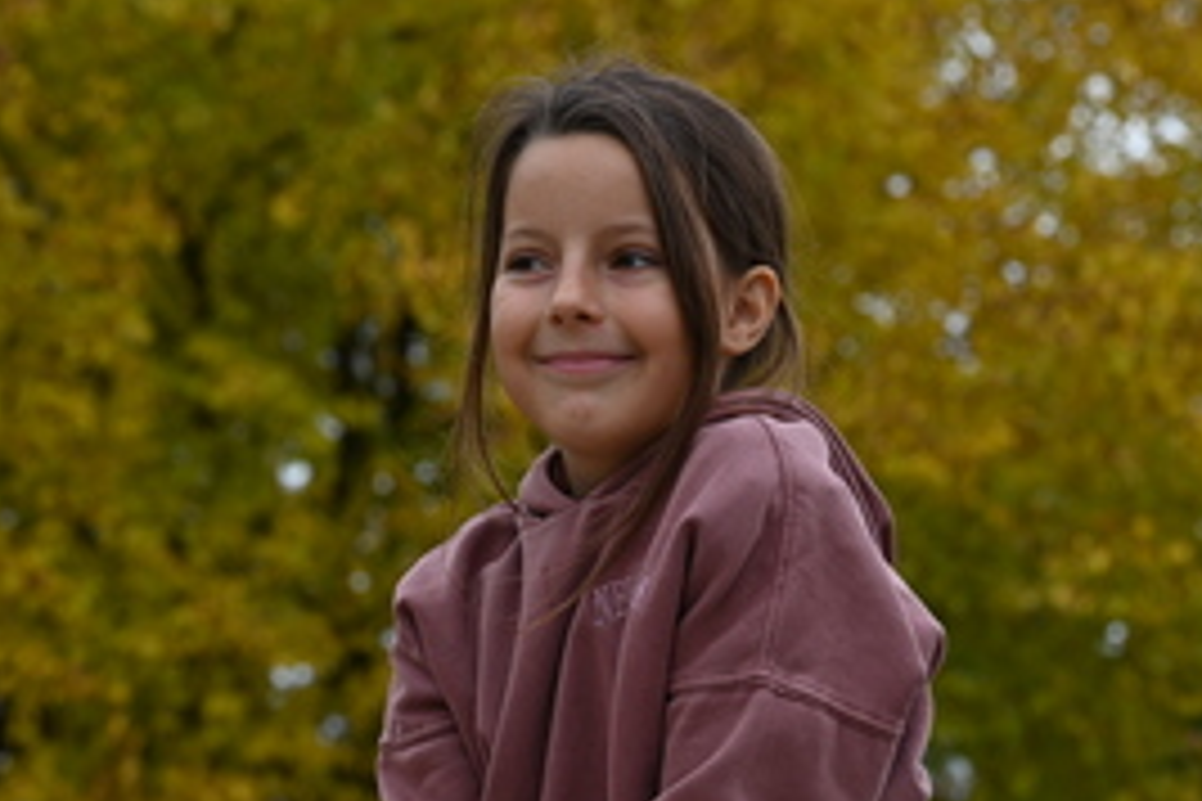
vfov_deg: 11.6
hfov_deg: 17.3
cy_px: 558
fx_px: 3940
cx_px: 536
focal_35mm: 118
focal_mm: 70
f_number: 5
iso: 200
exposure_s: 1/250
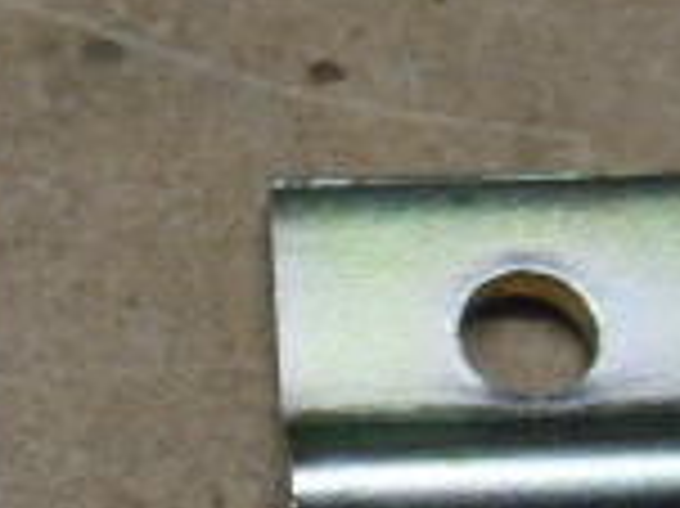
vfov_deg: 14.2
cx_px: 158
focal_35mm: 102
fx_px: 2002
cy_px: 548
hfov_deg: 19.1
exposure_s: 1/60
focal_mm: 4.3
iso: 160
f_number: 3.3
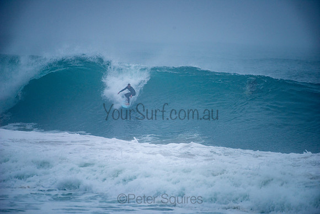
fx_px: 4445
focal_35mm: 500
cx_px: 160
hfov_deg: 4.1
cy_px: 107
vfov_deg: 2.8
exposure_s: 1/1000
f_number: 5.6
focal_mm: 500
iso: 250
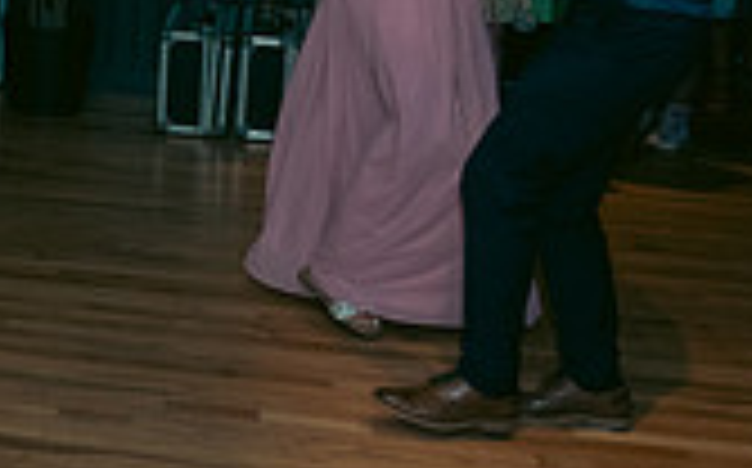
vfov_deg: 15.1
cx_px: -257
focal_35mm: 85
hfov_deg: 21.7
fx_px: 1740
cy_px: -2
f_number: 3.5
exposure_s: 1/160
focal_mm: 24
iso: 640
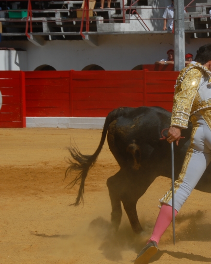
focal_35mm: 172
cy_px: 145
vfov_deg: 11.2
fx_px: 1341
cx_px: 202
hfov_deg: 8.9
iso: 100
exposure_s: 1/350
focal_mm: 65
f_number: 9.5
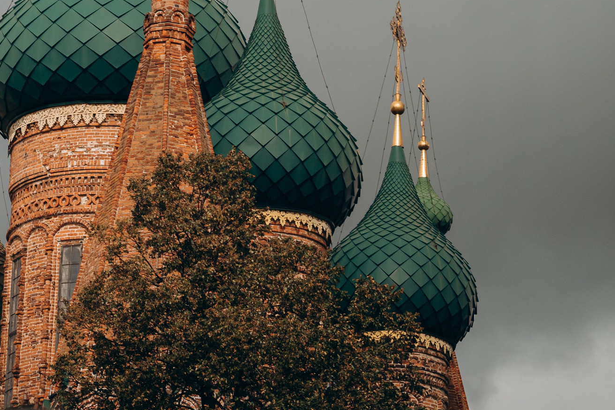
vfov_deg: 10.0
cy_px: 56
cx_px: 52
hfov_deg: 14.8
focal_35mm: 137
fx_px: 2340
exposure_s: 1/1000
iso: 500
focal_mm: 70
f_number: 4
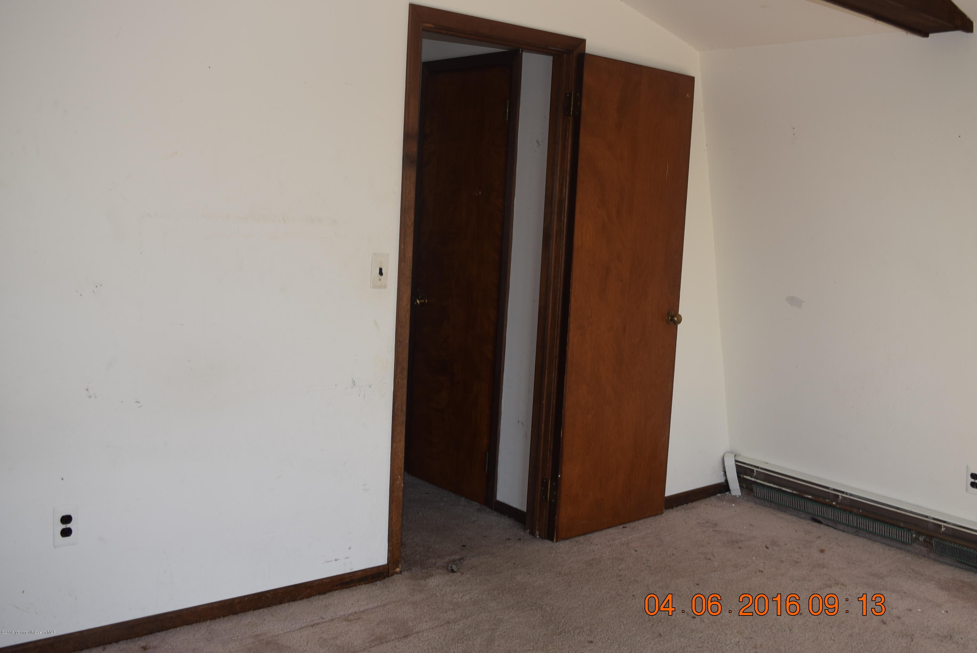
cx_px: 488
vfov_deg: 36.9
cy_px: 326
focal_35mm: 36
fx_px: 978
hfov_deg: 53.1
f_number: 5.6
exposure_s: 1/125
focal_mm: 24
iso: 160
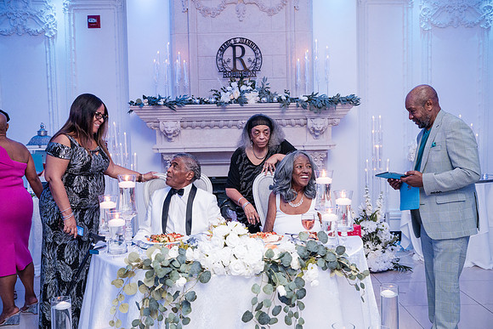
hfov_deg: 54.4
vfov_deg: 37.9
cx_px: 246
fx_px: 479
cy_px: 164
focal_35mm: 35
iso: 5000
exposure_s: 1/250
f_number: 5
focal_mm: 35
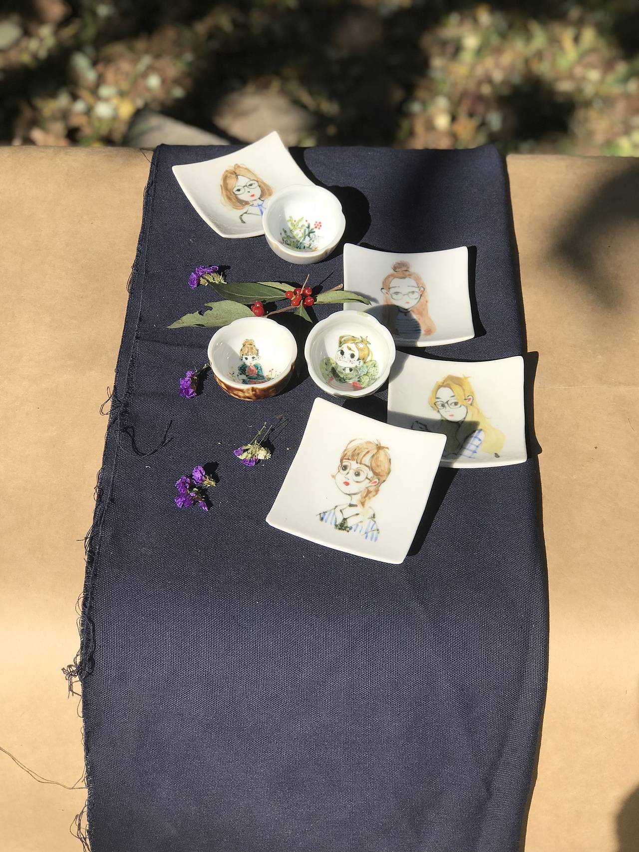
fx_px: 1403
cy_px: 426
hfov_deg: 25.7
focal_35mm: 57
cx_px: 320
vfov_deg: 33.8
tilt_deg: -51.3
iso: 20
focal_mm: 6.6
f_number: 2.8
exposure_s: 1/1064
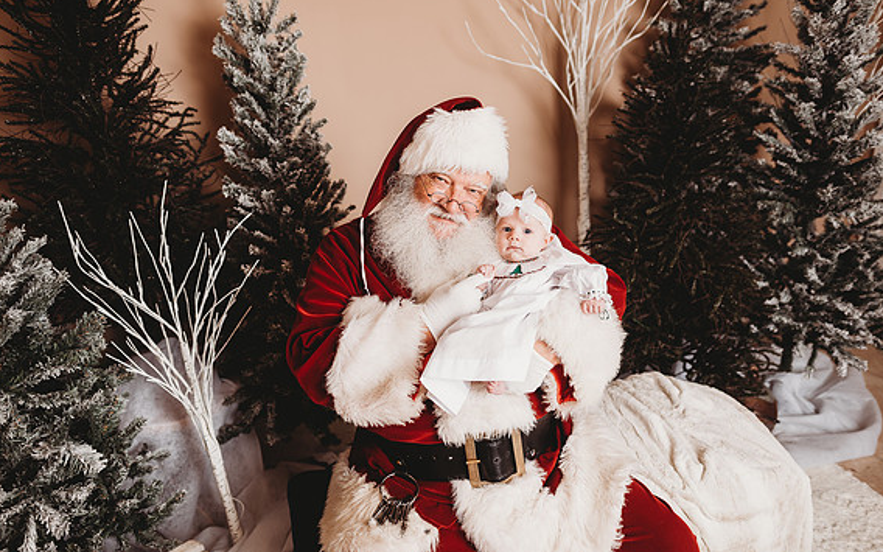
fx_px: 602
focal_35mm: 25
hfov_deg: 72.5
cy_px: 279
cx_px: 440
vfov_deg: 49.3
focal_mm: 24
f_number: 2.5
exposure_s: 1/160
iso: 100
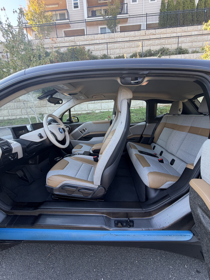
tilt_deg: -9.5
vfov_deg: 102.1
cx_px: 105
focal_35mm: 14
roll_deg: +4.4
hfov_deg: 85.7
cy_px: 140
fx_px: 113
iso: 100
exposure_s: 1/121
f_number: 2.2
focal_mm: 2.22
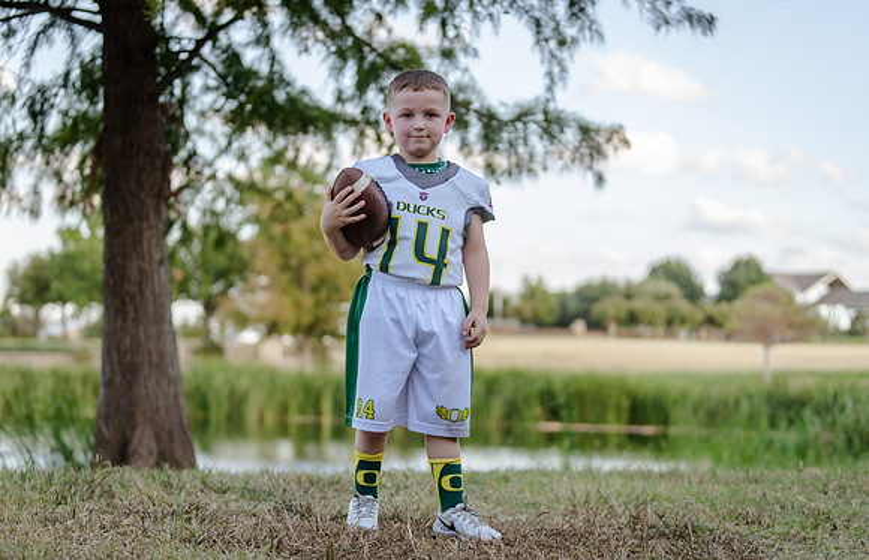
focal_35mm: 74
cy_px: 302
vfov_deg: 18.0
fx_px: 1765
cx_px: 415
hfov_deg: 27.7
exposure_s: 1/320
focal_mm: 70
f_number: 2.8
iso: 160
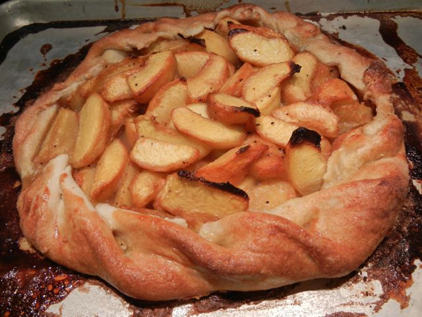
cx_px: 211
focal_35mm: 30
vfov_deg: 46.8
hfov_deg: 60.0
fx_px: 366
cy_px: 158
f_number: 3.5
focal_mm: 5.4
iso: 178
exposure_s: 1/30
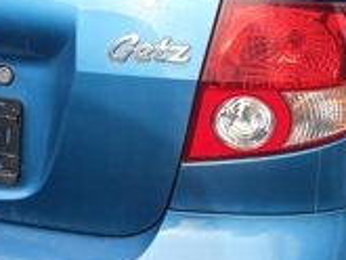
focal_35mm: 89
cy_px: 71
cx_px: 172
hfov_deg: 22.0
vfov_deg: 16.5
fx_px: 890
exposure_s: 1/180
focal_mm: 6.3
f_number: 1.7
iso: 12
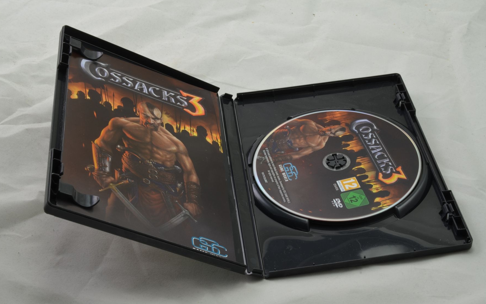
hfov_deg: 33.0
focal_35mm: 62
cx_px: 240
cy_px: 158
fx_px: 821
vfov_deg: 21.0
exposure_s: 1/1.3
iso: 100
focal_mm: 40
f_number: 20
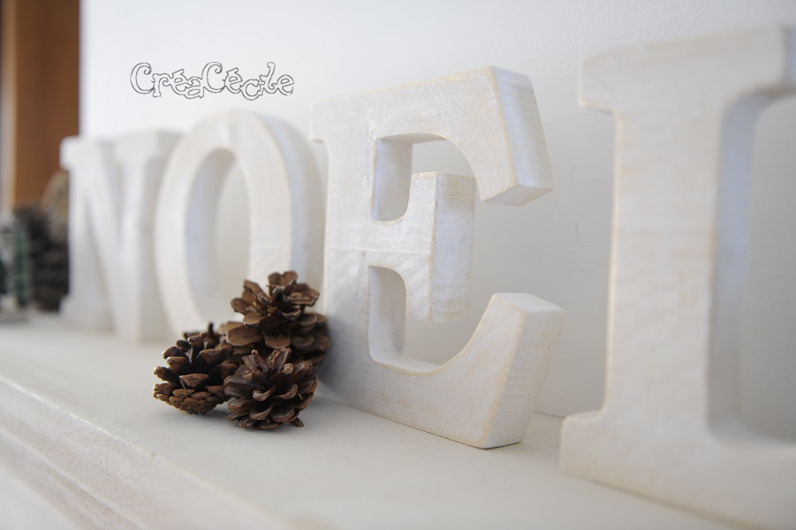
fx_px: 774
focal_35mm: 35
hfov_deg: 54.5
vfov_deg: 37.8
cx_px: 398
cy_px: 265
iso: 200
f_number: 2.8
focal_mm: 35
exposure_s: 1/20
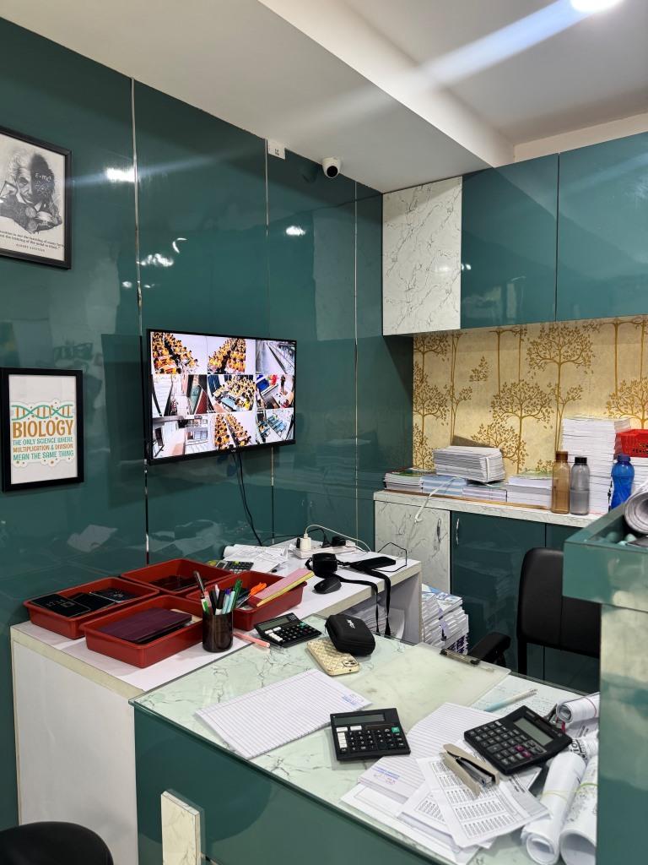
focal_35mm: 24
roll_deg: +0.1
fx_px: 599
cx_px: 324
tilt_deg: -3.6
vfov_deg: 71.6
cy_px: 432
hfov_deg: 56.8
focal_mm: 6.76
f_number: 1.78
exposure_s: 1/50
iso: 125
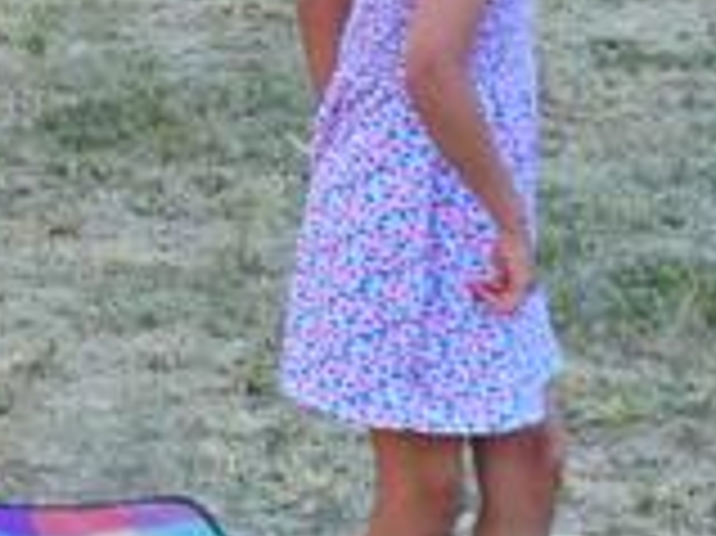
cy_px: -113
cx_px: -207
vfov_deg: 4.7
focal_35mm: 317
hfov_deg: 6.2
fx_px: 6552
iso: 400
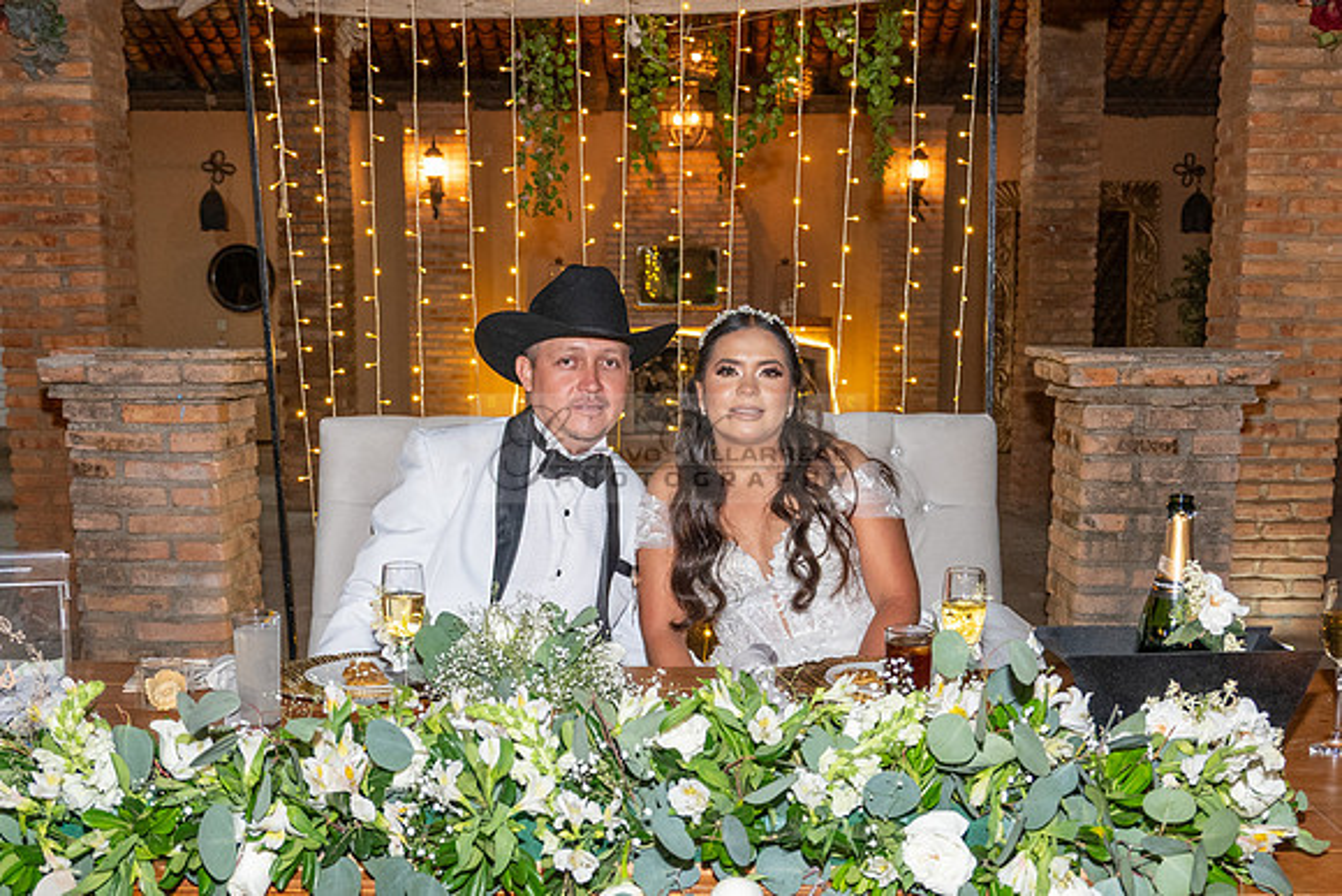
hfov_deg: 42.2
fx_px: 1737
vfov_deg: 28.4
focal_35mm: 47
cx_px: 654
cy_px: 690
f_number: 5
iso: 2000
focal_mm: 28
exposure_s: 1/100
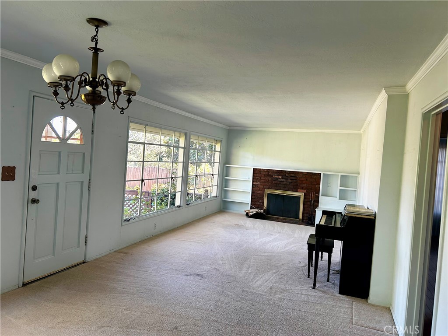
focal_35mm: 26
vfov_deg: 53.1
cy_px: 168
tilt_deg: -0.9
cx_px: 224
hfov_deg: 67.3
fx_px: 336
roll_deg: -3.5
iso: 80
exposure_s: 1/120
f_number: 1.5
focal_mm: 5.7
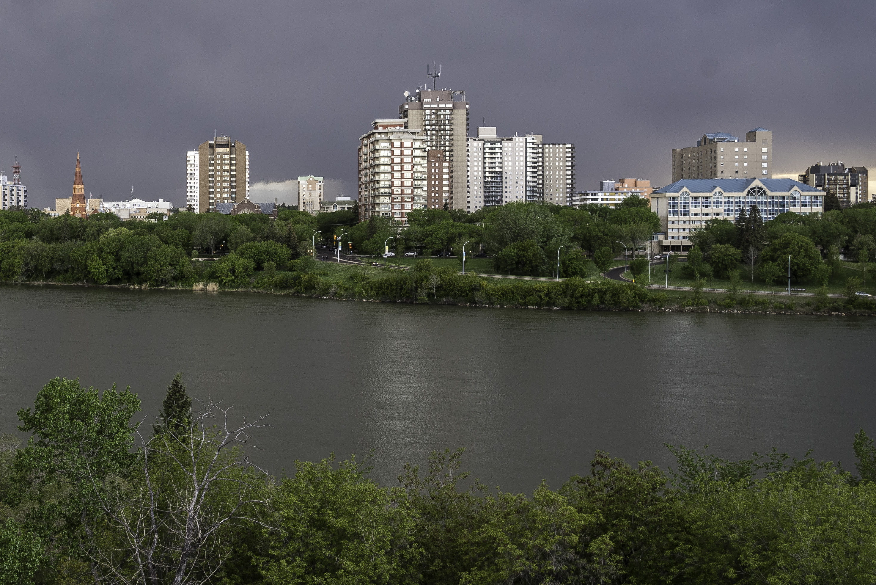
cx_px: 153
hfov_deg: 38.5
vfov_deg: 27.5
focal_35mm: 49
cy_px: 249
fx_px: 1193
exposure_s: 1/25
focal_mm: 24
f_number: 7.1
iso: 400
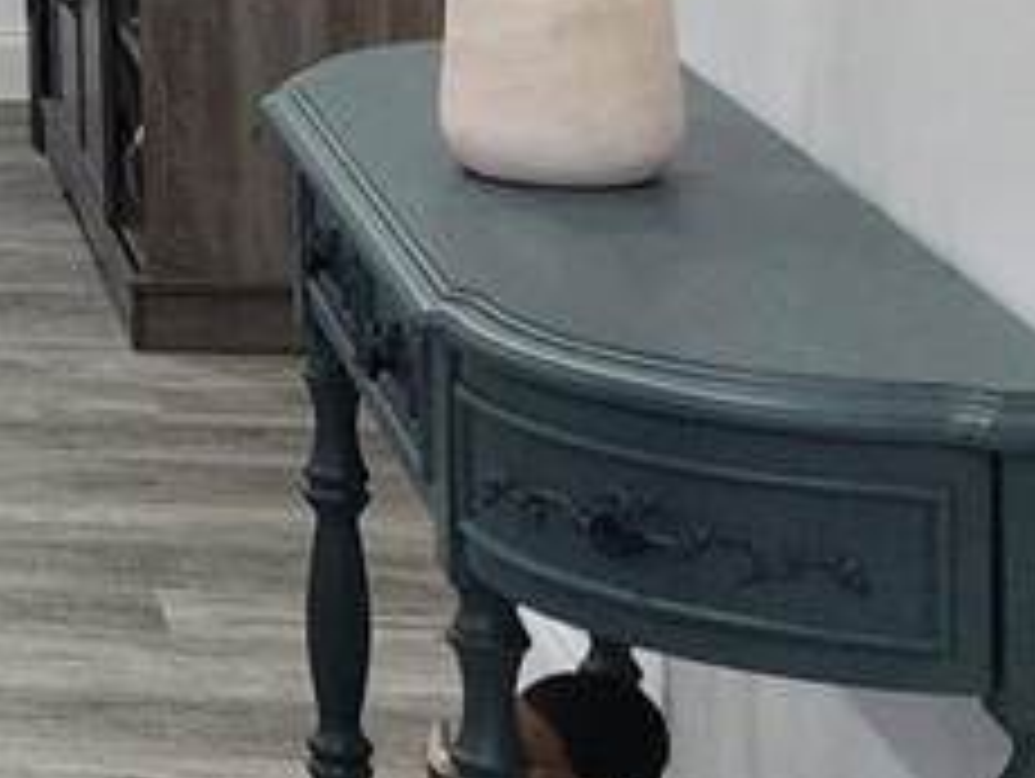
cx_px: -1732
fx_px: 3831
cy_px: -198
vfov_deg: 11.3
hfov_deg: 11.5
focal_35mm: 128
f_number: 1.8
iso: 200
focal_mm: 6.4
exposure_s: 1/120
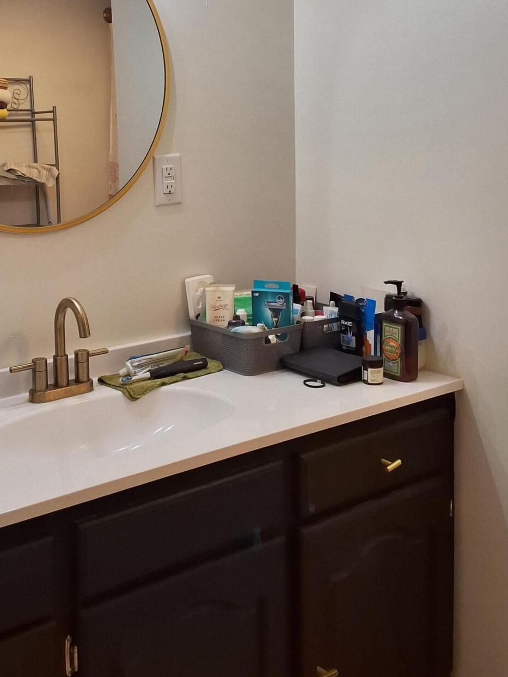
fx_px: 881
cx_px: 179
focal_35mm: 45
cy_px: 202
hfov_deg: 32.0
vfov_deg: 41.3
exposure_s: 1/120
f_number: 1.9
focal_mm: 2.91
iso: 40
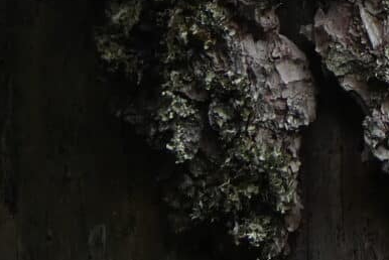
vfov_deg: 3.0
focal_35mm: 463
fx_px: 5007
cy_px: -201
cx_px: 385
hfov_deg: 4.4
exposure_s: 1/250
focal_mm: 15
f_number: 4.8
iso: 80
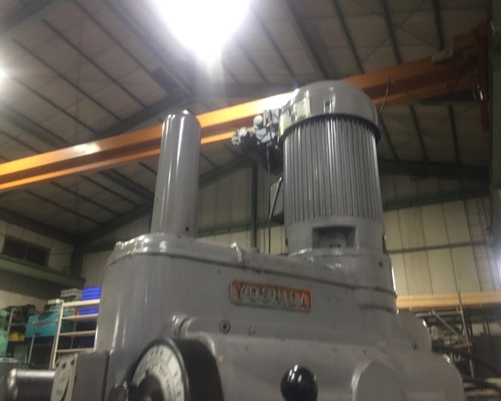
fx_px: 460
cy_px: 198
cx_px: 269
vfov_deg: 47.2
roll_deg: -0.6
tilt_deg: +24.8
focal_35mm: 31
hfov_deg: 57.1
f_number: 2.2
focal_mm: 4.15
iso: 160
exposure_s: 1/30
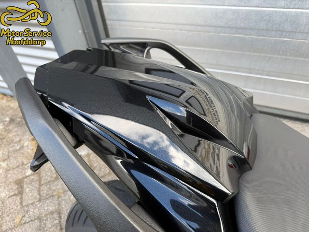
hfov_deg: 71.6
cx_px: 154
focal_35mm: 24
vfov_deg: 56.8
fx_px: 214
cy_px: 116
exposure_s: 1/288
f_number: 1.78
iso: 64
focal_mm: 6.76
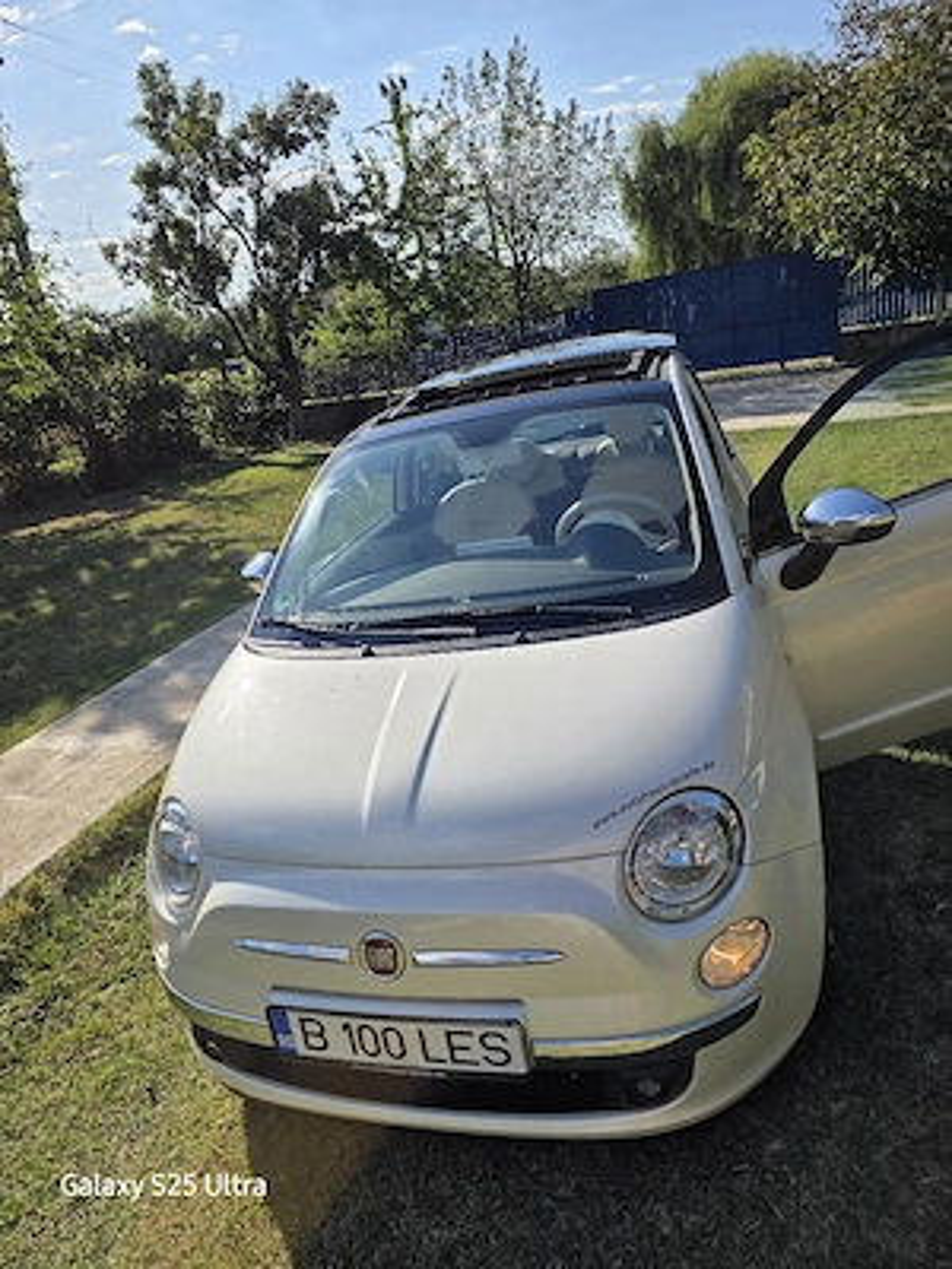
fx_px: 843
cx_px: 476
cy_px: 634
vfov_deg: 73.9
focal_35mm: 23
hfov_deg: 58.9
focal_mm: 6.3
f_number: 1.7
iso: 64
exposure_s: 1/10000
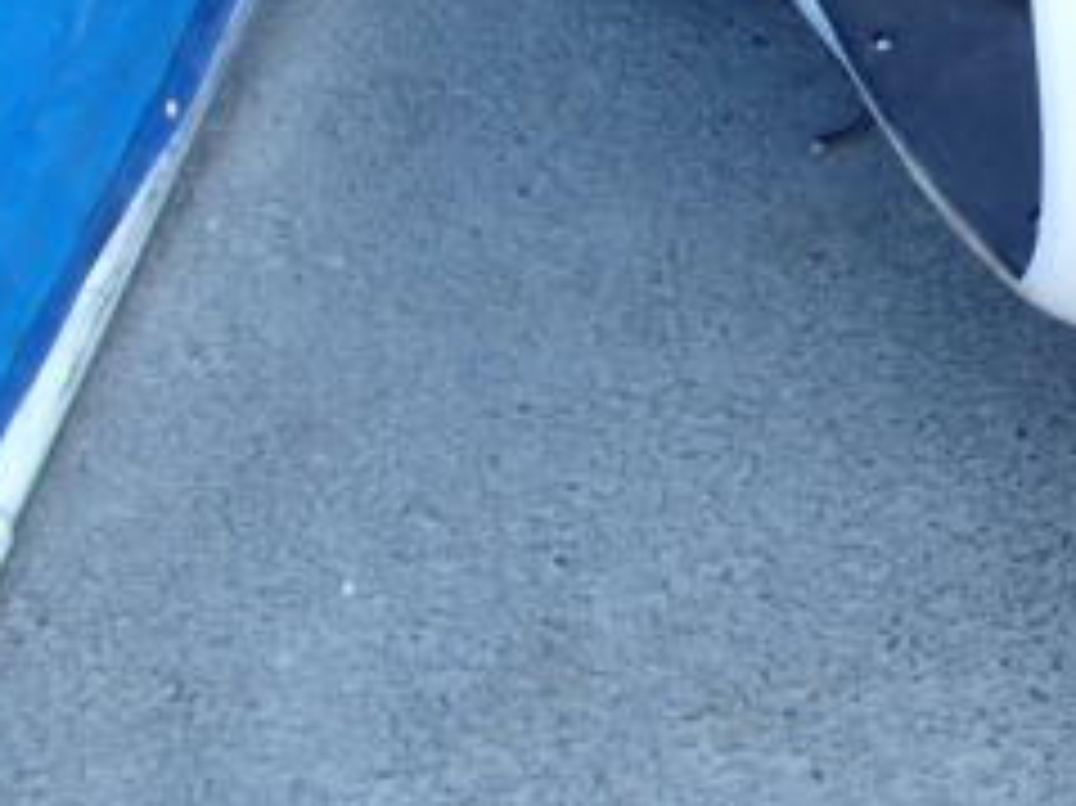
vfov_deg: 18.3
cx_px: 1166
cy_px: -230
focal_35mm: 75
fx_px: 2330
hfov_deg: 24.4
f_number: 3.9
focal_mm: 5
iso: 125
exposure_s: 1/60
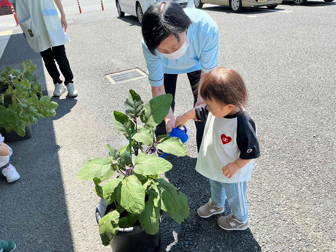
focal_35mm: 29
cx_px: 168
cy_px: 126
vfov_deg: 48.2
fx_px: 281
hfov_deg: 61.7
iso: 25
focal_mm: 3
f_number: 1.8
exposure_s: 1/709
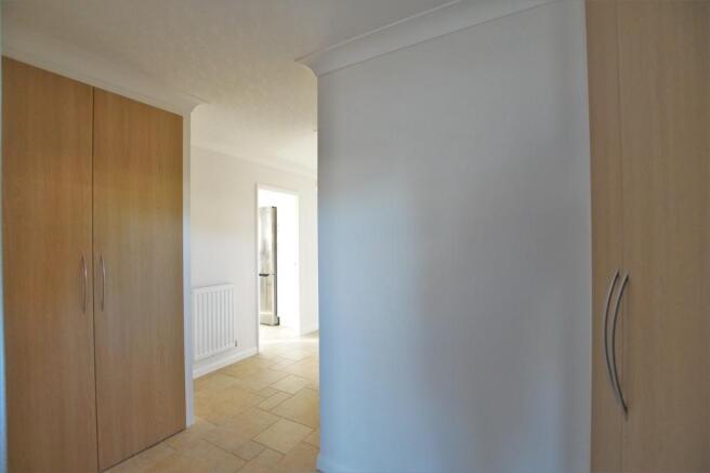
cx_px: 355
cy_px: 236
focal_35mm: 15
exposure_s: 1/60
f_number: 4
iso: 1600
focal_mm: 10
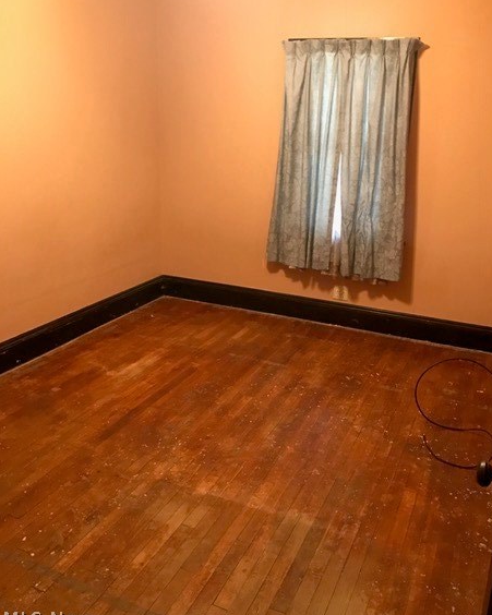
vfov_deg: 57.1
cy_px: 286
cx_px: 260
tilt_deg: -16.5
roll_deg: -1.7
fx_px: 564
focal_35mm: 31
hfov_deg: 47.1
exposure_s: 1/13
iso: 100
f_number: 1.8
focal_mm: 3.99
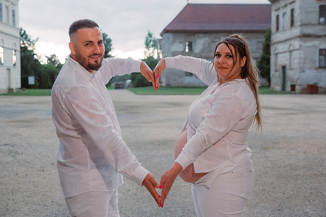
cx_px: 163
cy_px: 102
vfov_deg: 22.4
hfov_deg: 33.0
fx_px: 550
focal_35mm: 61
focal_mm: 55
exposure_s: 1/500
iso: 2000
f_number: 3.5
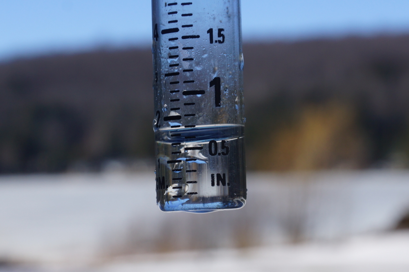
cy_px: 136
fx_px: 852
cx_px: 204
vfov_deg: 18.2
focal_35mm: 75
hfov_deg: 27.0
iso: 100
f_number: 9
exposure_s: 1/100
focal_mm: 50
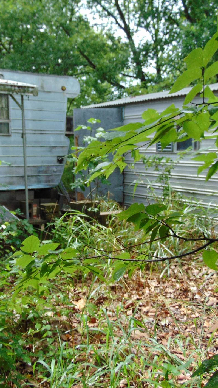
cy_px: 195
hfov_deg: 31.9
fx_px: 380
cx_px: 90
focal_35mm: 37
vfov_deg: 54.0
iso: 80
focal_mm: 4.5
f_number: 3
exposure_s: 1/200
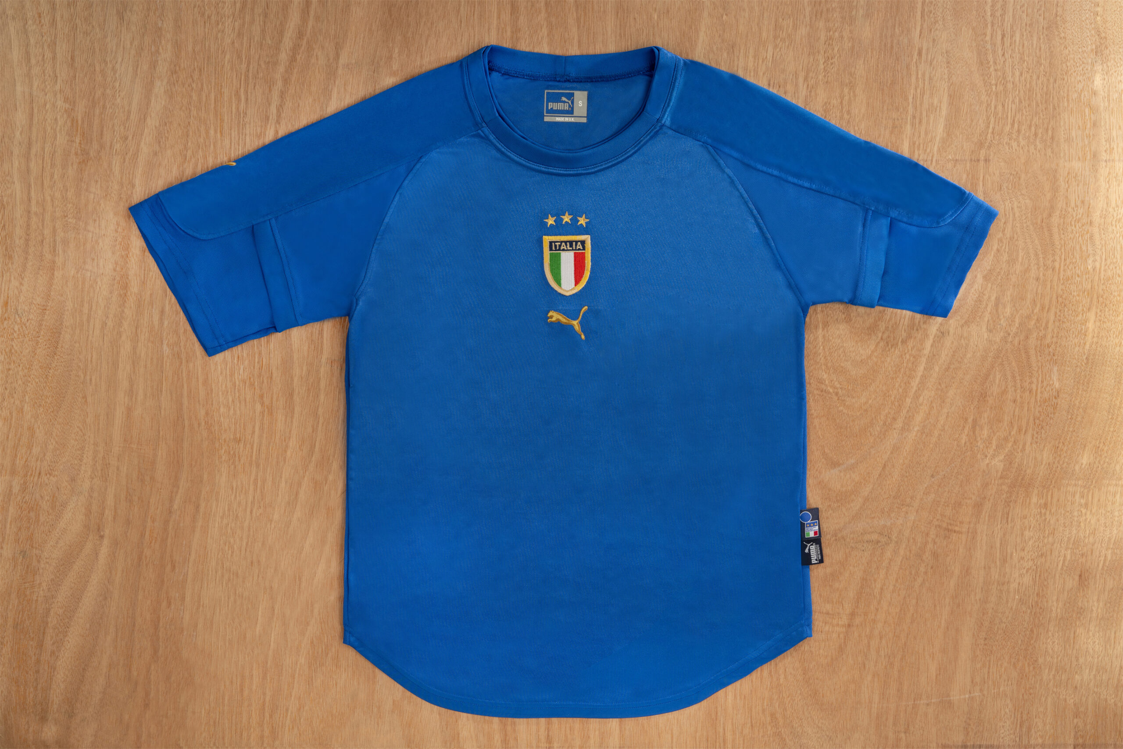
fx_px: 1716
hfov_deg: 36.2
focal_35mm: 55
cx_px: 562
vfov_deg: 24.6
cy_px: 374
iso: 100
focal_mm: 55
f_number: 9
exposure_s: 1/125
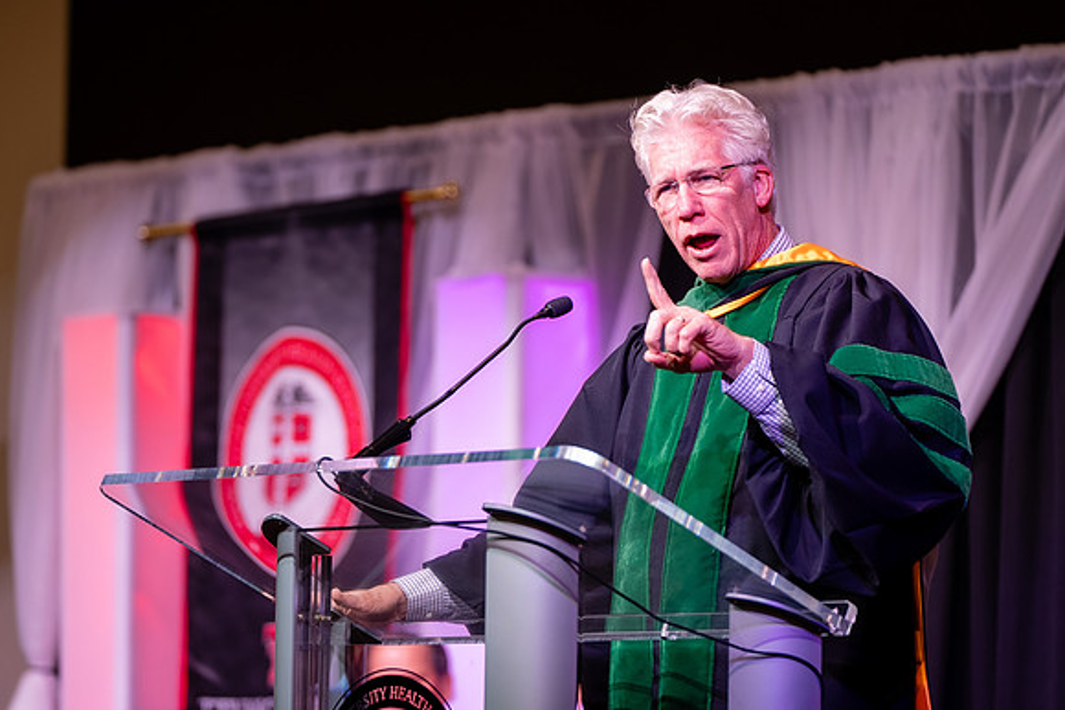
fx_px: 5064
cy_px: 388
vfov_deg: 8.0
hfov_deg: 12.0
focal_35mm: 171
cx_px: 482
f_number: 2.8
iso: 250
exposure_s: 1/200
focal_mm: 149
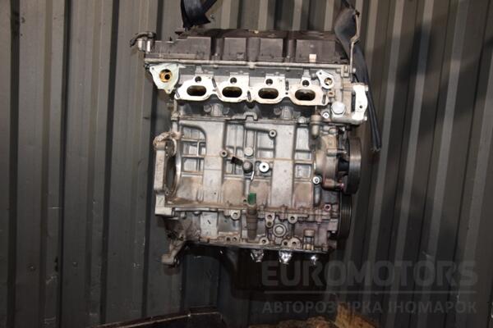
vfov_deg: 40.0
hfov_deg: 57.2
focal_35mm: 33
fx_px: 452
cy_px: 164
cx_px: 246
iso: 800
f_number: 5
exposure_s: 1/60
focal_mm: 22
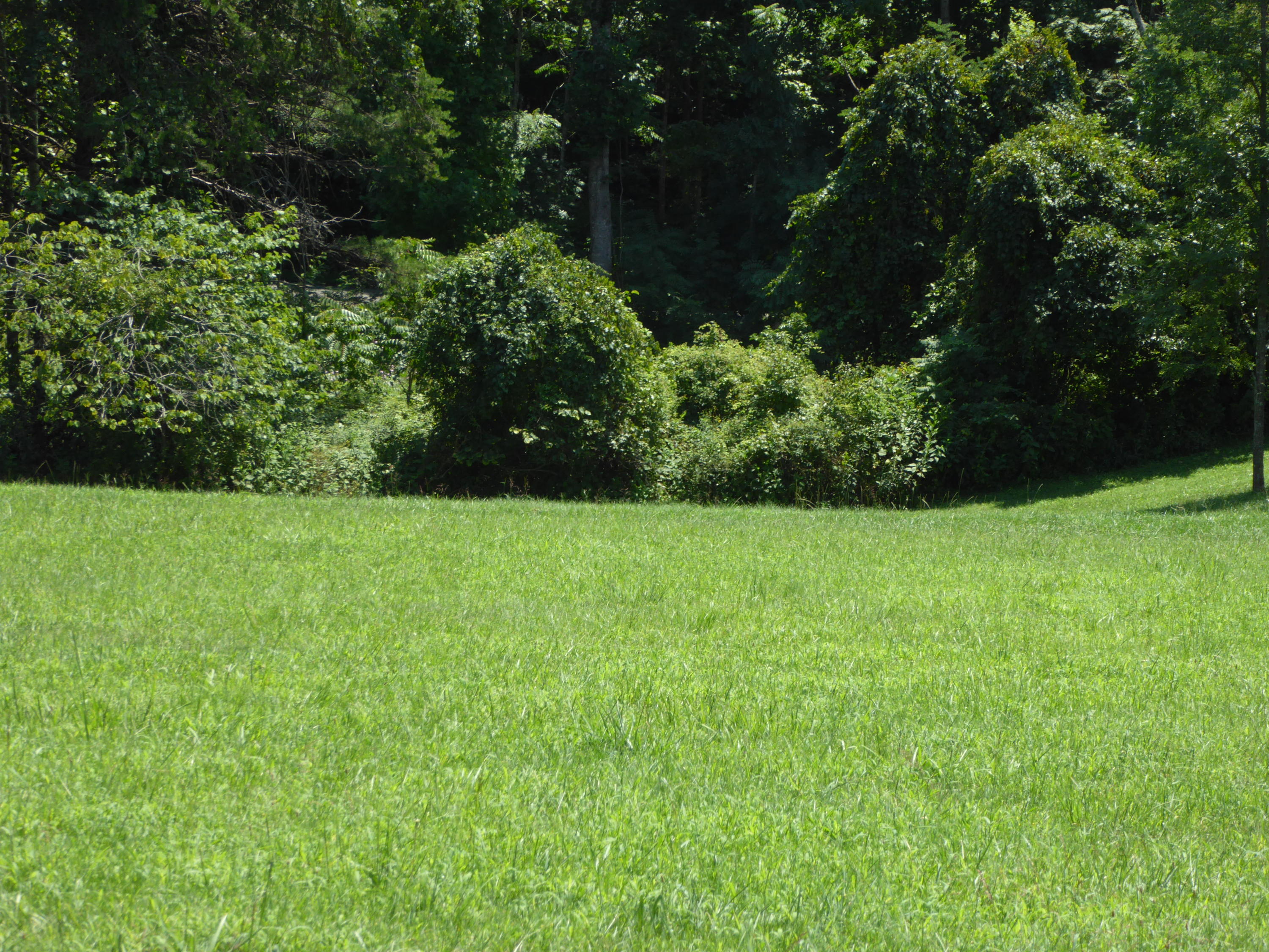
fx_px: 4546
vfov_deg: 12.0
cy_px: 476
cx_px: 634
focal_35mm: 124
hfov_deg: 15.9
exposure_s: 1/200
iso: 100
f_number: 5.2
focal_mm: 22.3
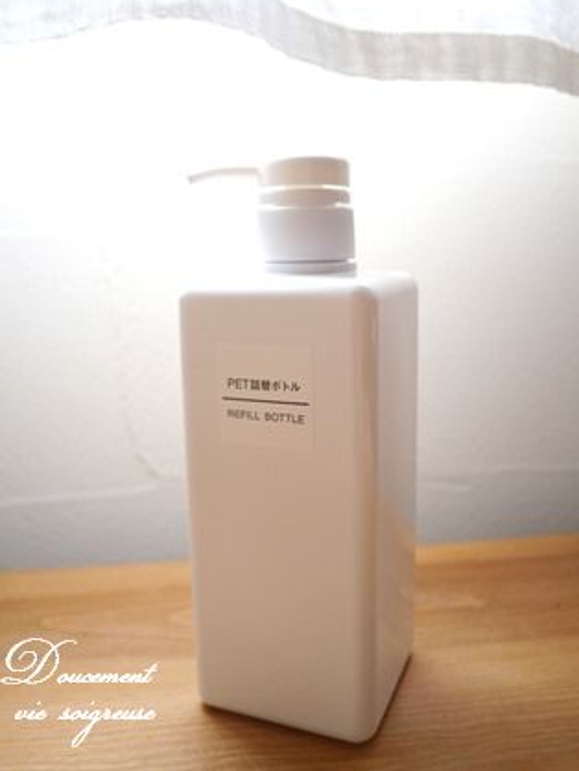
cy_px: 362
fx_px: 668
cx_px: 280
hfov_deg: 46.8
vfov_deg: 59.9
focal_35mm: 30
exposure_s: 1/60
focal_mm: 14
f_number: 2.5
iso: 160
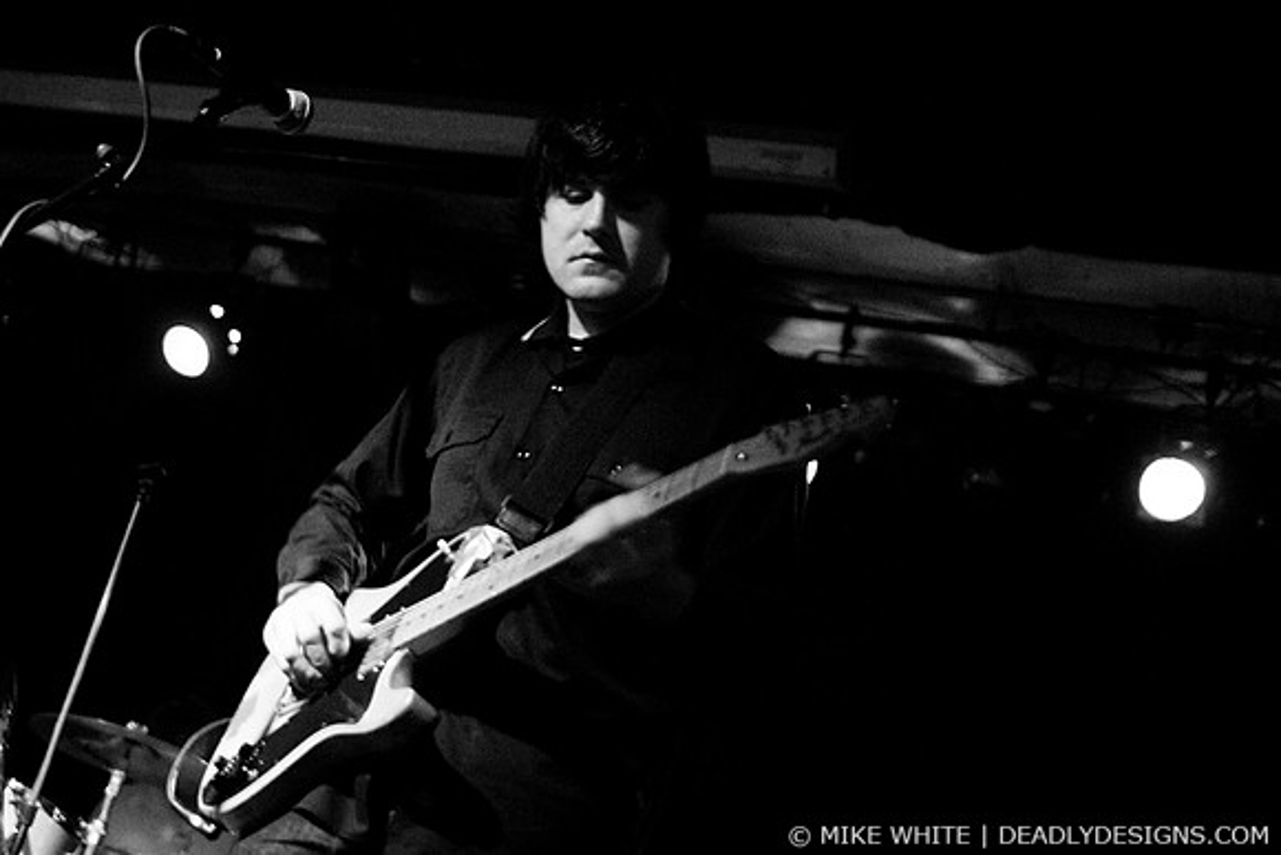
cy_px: 428
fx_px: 1602
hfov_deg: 43.6
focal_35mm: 45
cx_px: 640
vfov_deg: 29.9
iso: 1000
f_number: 1.6
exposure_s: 1/30
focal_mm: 30
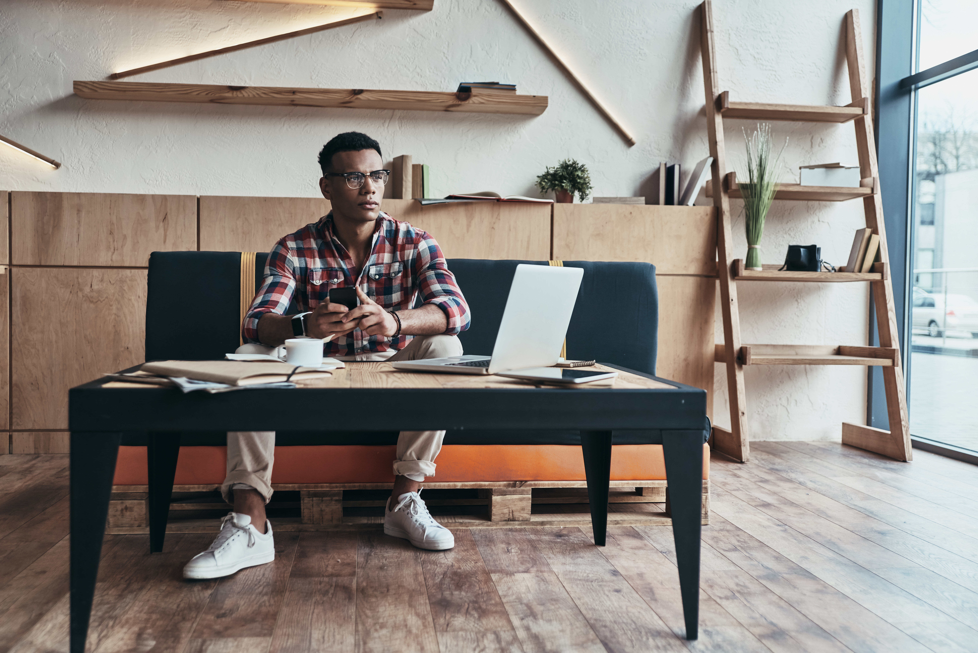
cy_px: 326
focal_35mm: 35
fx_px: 951
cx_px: 489
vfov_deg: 37.9
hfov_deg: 54.4
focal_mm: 35
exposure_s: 1/200
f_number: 2.8
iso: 500
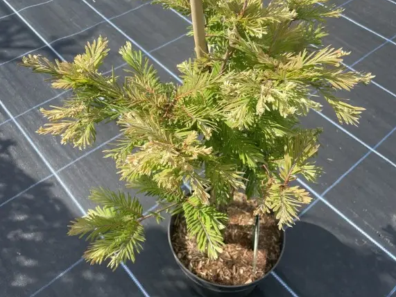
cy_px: 125
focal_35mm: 35
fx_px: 400
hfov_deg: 52.6
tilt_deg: -48.7
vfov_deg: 40.6
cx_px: 199
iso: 32
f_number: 1.6
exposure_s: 1/1887
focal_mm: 4.2
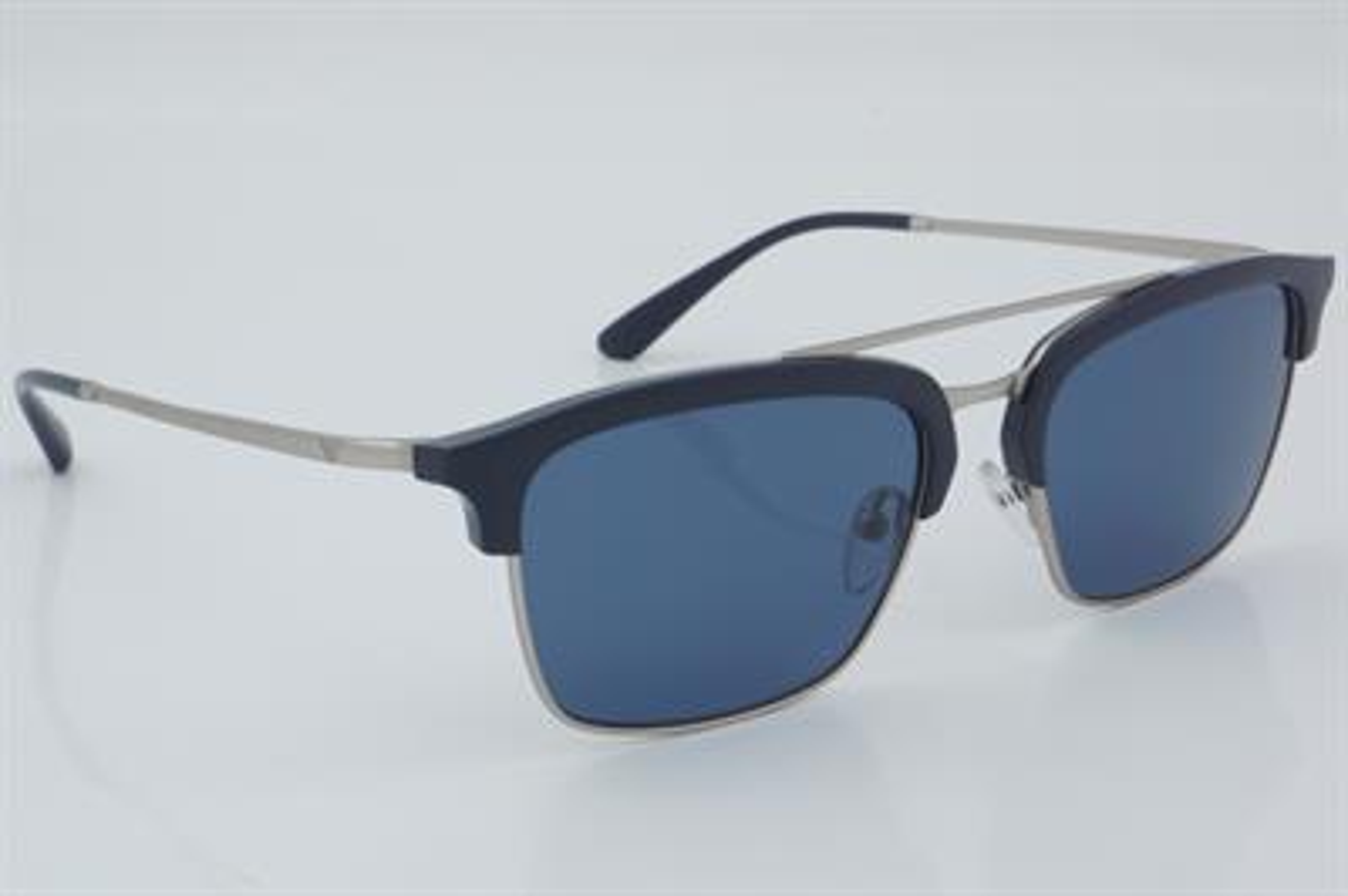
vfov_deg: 18.2
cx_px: 674
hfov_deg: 27.0
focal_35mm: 75
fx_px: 2806
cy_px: 448
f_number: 32
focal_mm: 50
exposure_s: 1/4
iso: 100
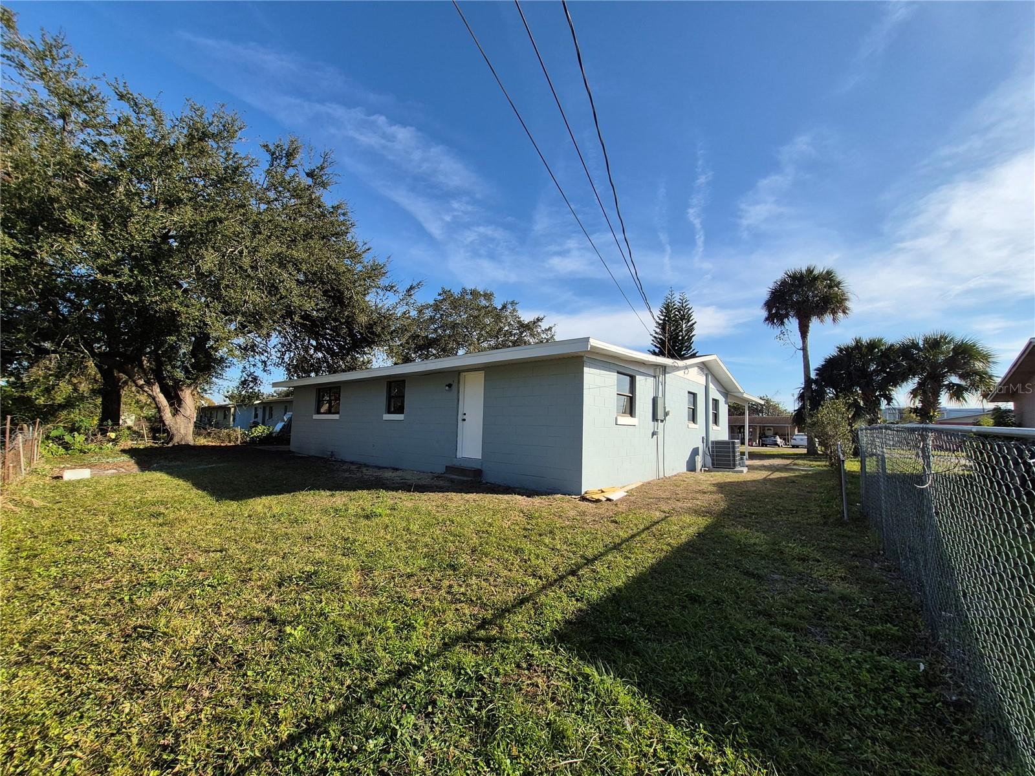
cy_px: 388
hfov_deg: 106.2
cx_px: 518
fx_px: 389
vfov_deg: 89.9
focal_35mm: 13
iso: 50
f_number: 2.2
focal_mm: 1.74
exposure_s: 1/1996
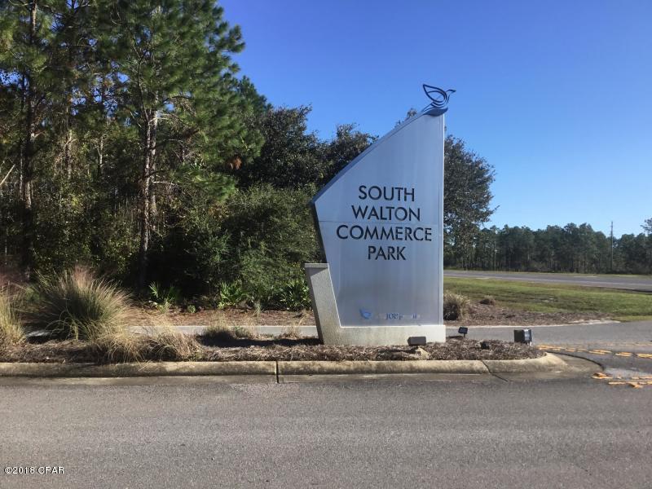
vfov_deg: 45.4
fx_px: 584
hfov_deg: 58.4
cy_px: 244
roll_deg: -0.9
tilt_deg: +2.0
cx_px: 326
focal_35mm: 31
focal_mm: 3.3
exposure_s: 1/823
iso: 25
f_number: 2.4
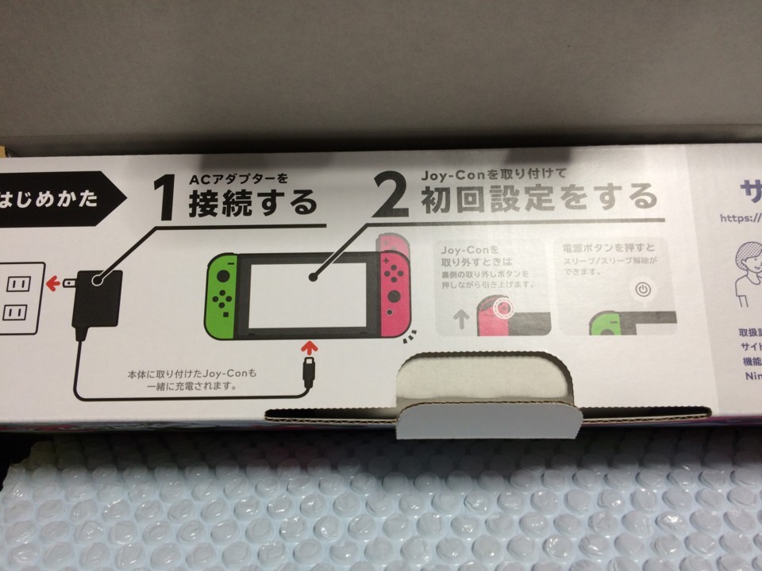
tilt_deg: -64.0
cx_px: 381
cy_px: 286
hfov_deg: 61.7
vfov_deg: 48.2
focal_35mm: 29
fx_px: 638
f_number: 2.2
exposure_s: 1/60
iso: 40
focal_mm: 4.15
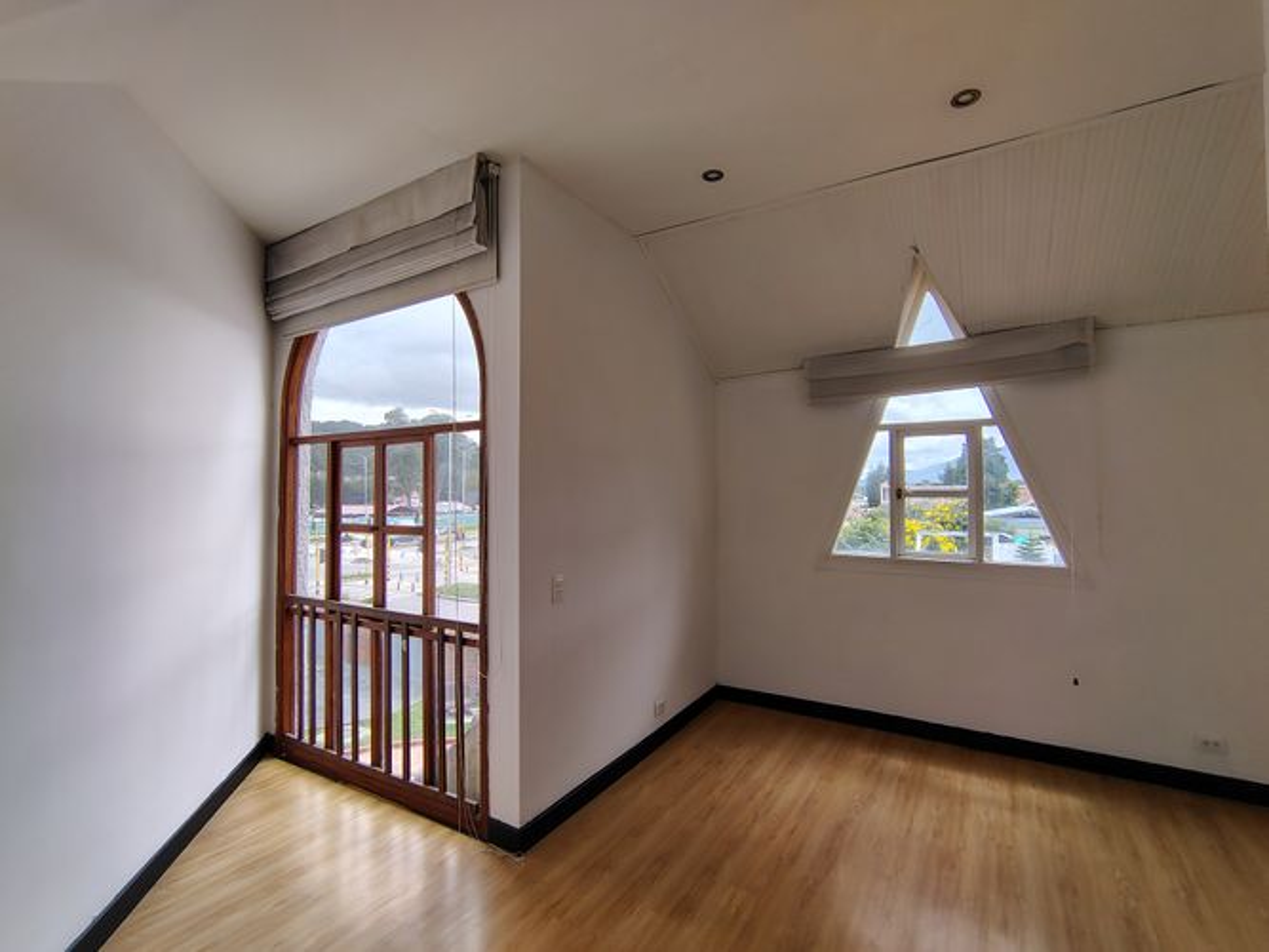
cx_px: 634
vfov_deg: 78.1
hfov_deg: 94.5
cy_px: 476
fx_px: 586
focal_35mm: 16
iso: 100
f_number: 2.2
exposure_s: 1/274
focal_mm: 2.13
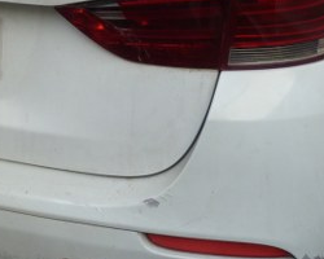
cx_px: 65
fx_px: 748
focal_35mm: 78
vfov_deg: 19.1
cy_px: 4
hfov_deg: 24.1
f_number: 4
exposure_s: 1/100
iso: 80
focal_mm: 4.5
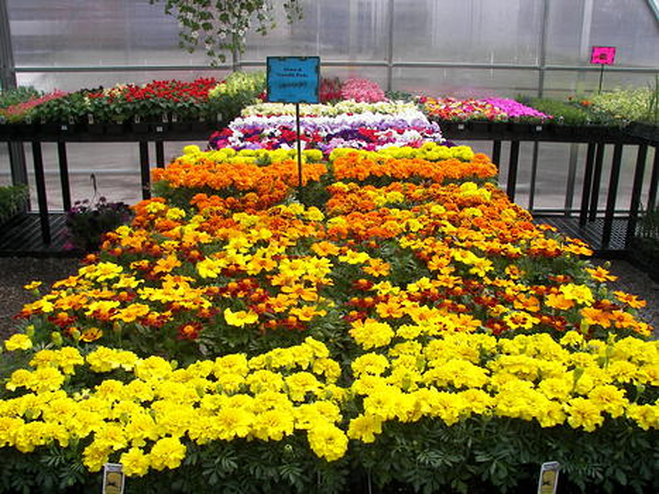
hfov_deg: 51.4
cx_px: 330
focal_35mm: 36
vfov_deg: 39.6
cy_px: 247
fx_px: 685
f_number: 2.8
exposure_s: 1/800
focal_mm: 6
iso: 50
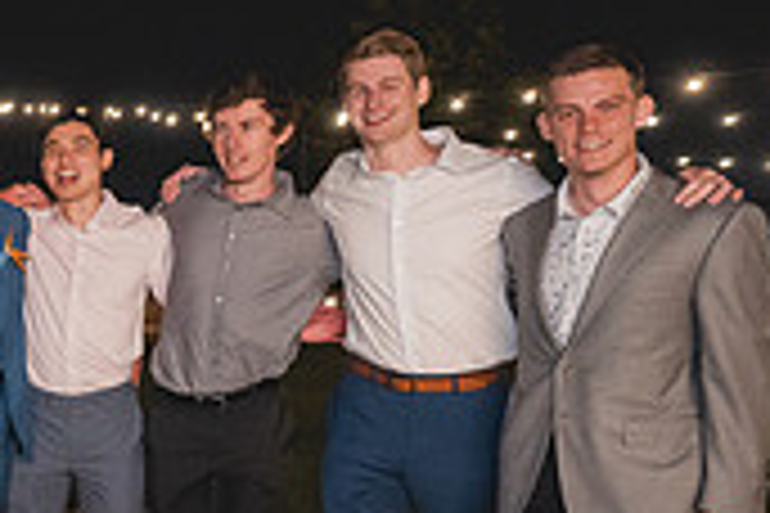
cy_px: 389
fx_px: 1305
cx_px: -387
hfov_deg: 25.0
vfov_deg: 22.0
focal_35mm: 61
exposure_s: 1/80
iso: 3200
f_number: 2.8
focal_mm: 18
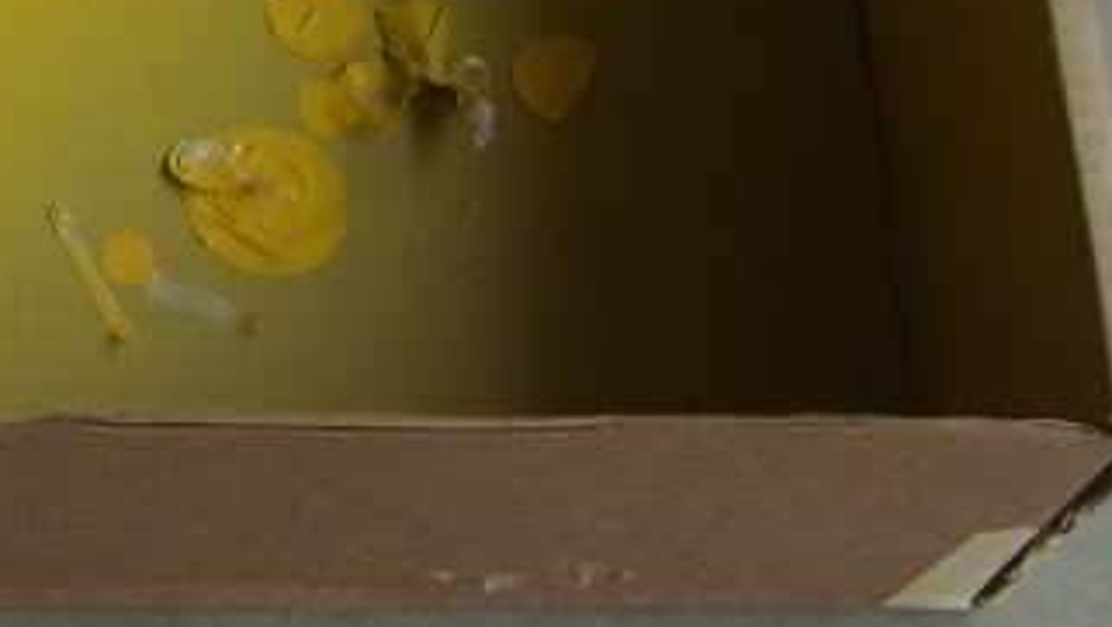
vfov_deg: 9.0
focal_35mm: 132
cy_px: -326
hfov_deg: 15.2
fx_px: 3894
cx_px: -485
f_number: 4
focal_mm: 7.9
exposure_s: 1/160
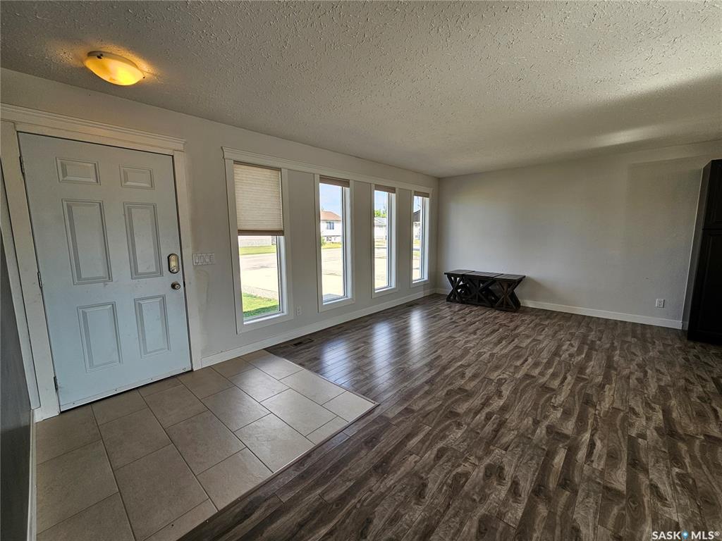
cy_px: 270
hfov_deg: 106.2
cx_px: 361
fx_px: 271
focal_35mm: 13
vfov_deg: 89.9
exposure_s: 1/151
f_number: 2.2
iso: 50
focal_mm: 2.2
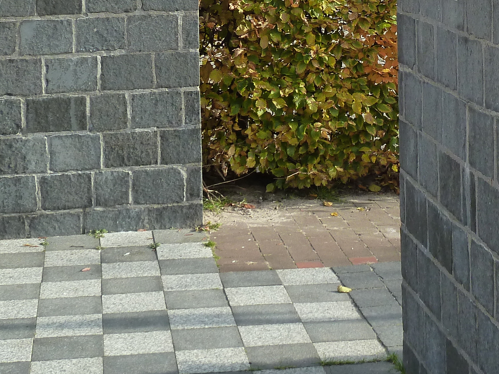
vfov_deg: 15.8
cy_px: 4
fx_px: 1326
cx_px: 364
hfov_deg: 21.2
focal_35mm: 92
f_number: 4
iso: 125
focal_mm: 6.5
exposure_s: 1/160
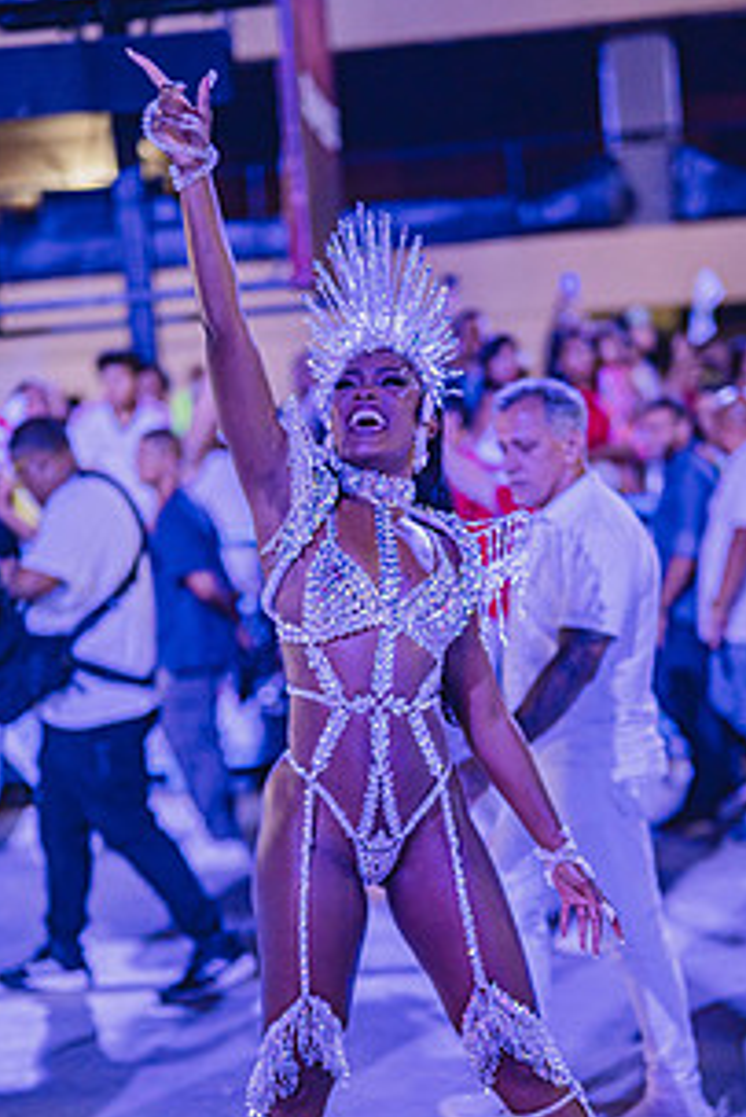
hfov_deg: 18.4
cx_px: 426
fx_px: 2297
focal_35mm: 74
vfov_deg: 27.2
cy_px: 728
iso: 1600
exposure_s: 1/1000
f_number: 1.3
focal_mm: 50
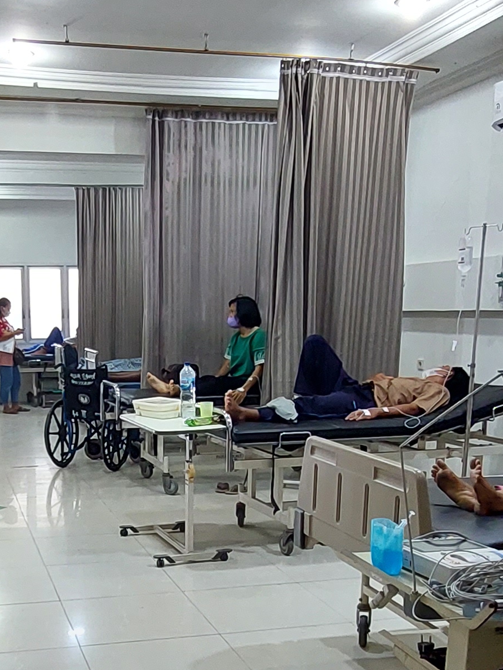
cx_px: 148
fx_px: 833
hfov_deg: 33.2
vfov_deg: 42.7
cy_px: 489
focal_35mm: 43
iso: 200
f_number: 2.2
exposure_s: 1/50
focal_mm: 1.74
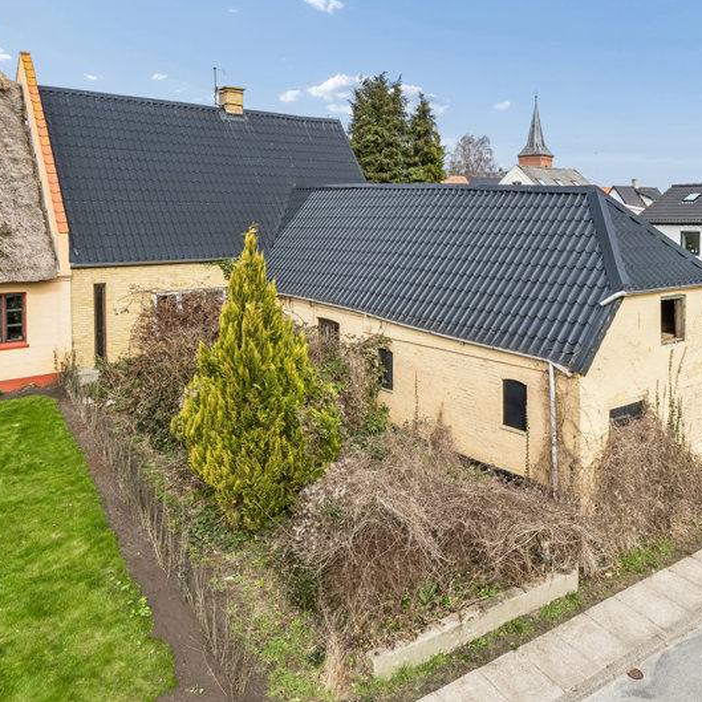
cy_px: 350
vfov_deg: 57.4
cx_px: 413
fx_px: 642
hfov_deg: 57.0
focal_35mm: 28
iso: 250
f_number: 8
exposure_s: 1/500
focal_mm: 14.5
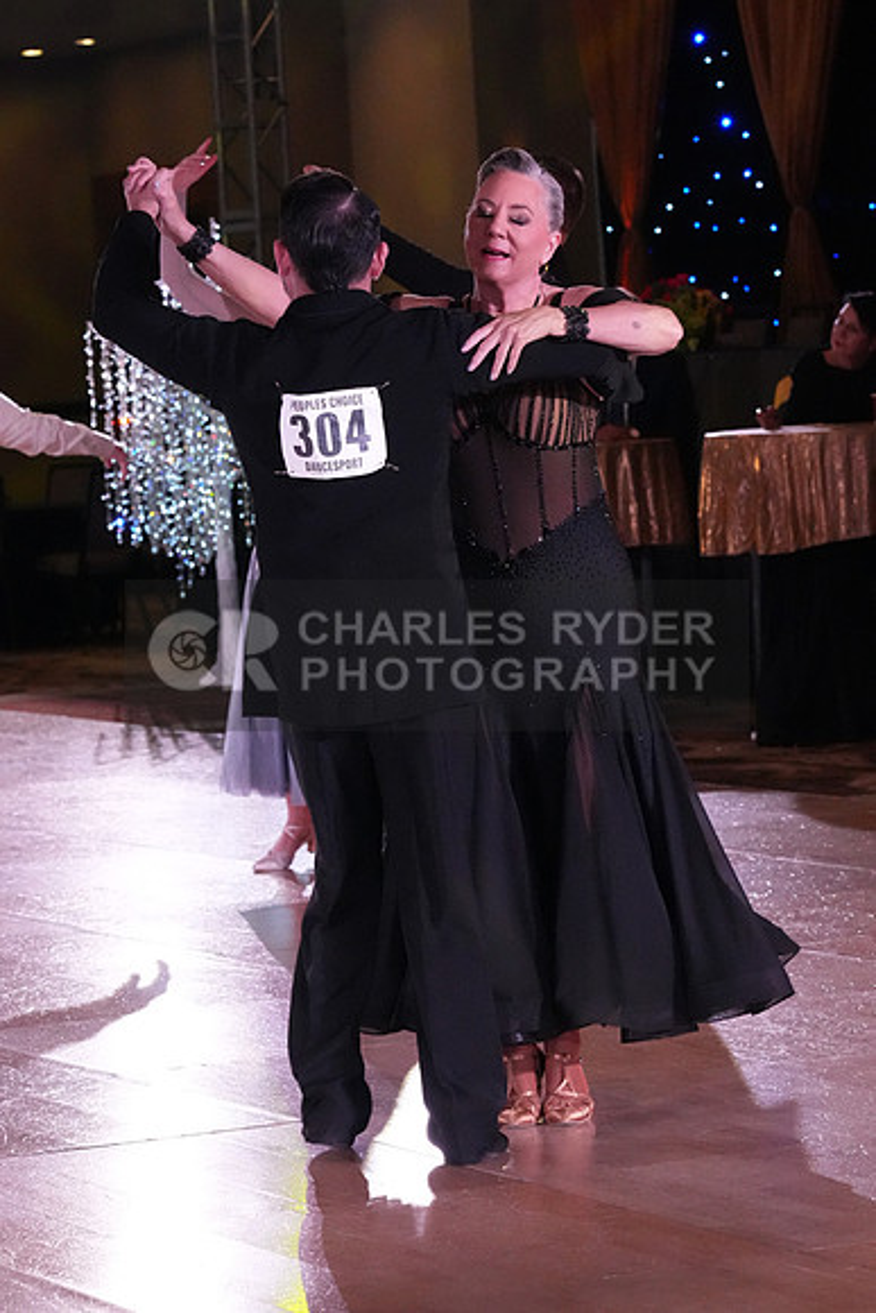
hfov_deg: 8.7
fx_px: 5727
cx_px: 438
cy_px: 656
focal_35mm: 157
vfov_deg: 13.1
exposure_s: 1/400
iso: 10000
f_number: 7.1
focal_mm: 105
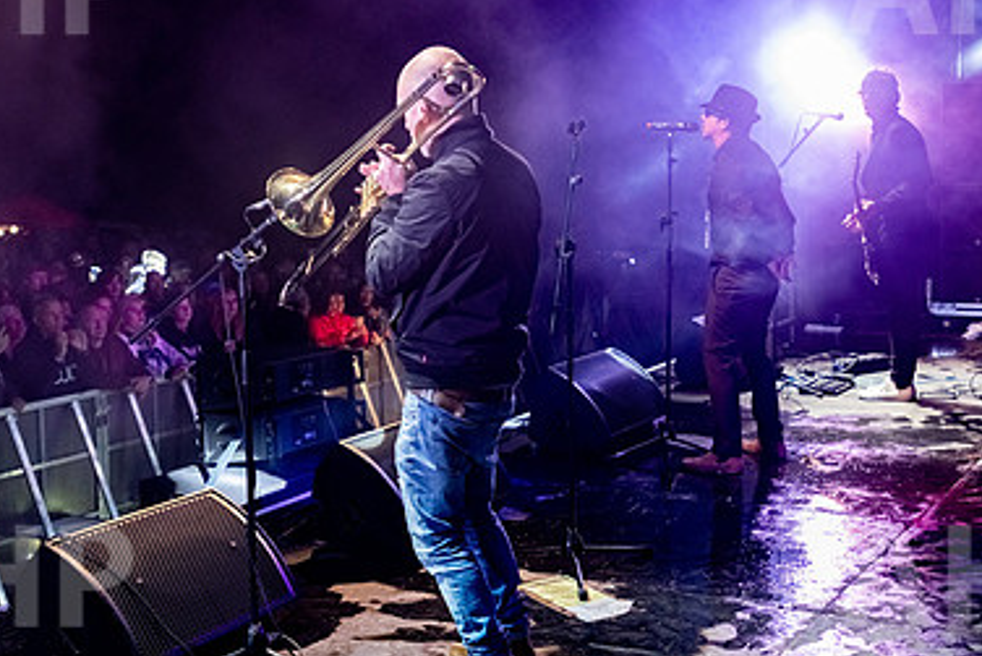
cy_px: 294
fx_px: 1473
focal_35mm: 54
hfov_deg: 36.9
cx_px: 491
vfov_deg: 25.1
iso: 1400
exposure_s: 1/500
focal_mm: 35
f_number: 4
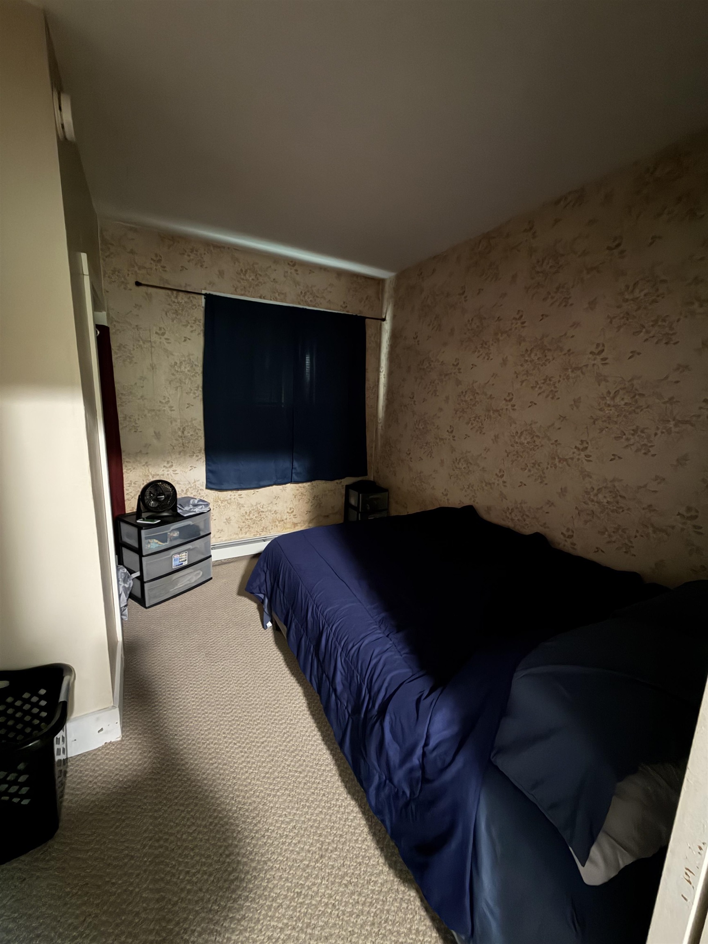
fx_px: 382
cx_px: 354
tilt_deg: -10.6
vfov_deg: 102.1
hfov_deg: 85.7
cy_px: 472
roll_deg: -2.3
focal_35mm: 14
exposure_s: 1/8
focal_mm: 2.22
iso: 1250
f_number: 2.2
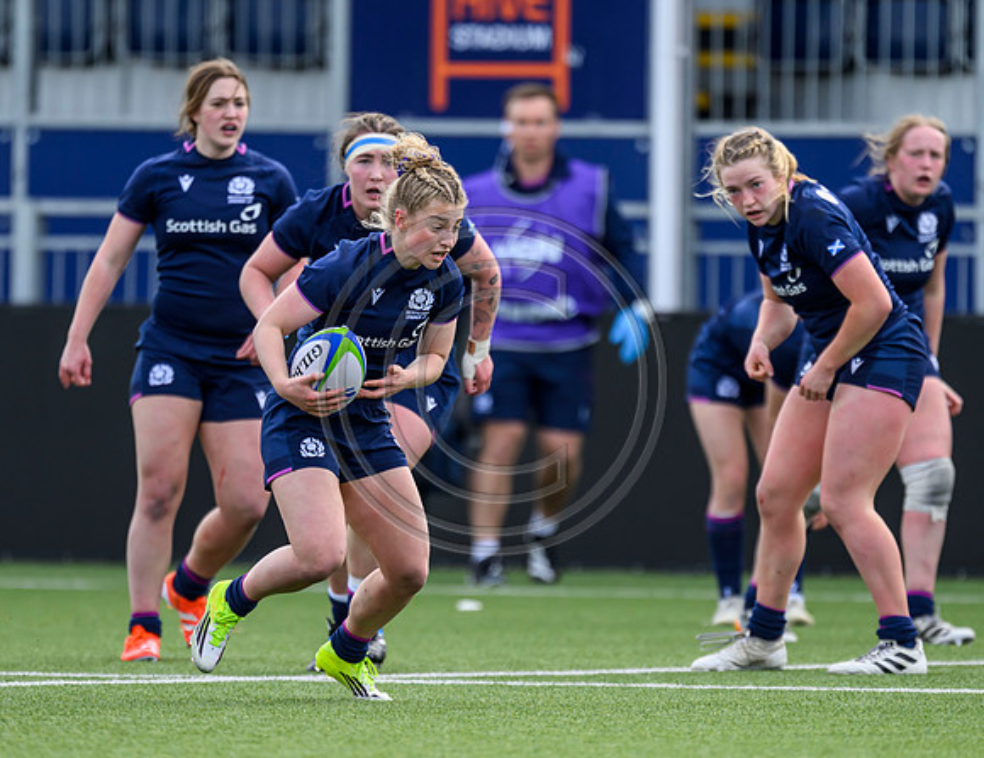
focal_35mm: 816
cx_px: 376
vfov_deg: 1.9
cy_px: 370
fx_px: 23432
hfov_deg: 2.4
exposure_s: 1/1600
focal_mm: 560
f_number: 4
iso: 500
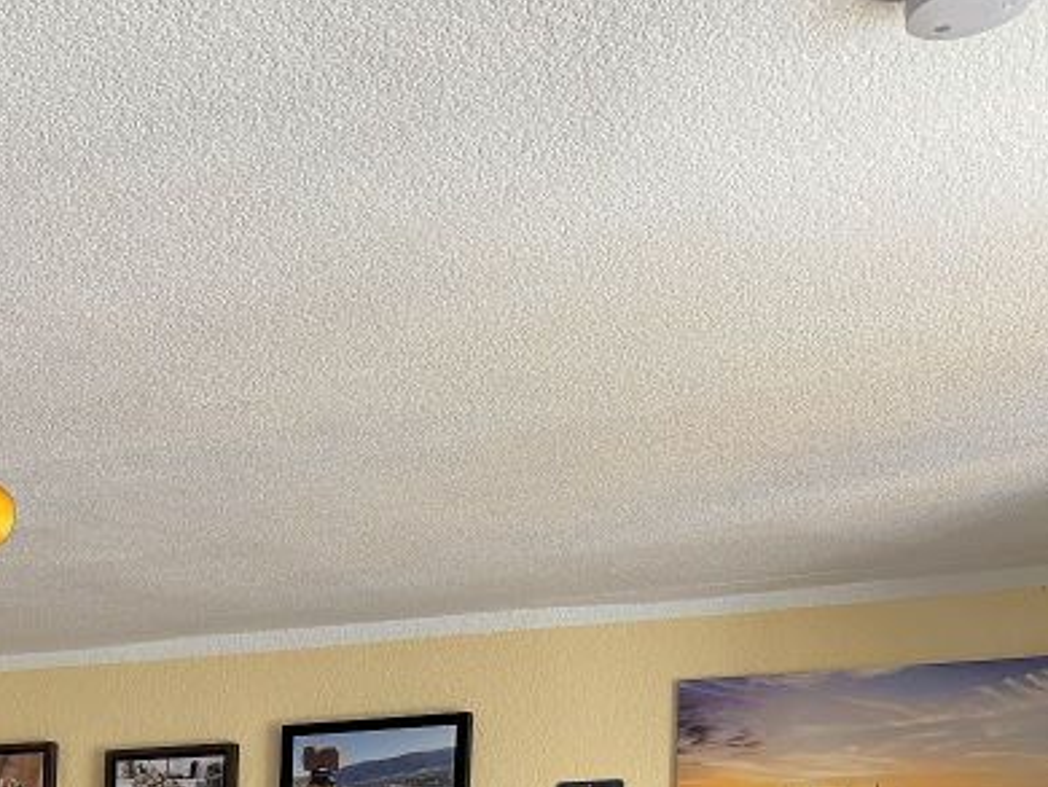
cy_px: 1015
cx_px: -51
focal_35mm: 63
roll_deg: -0.9
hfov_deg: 28.4
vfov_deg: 21.2
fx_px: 1909
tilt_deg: +0.1
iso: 160
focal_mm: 6.76
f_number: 1.78
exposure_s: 1/121
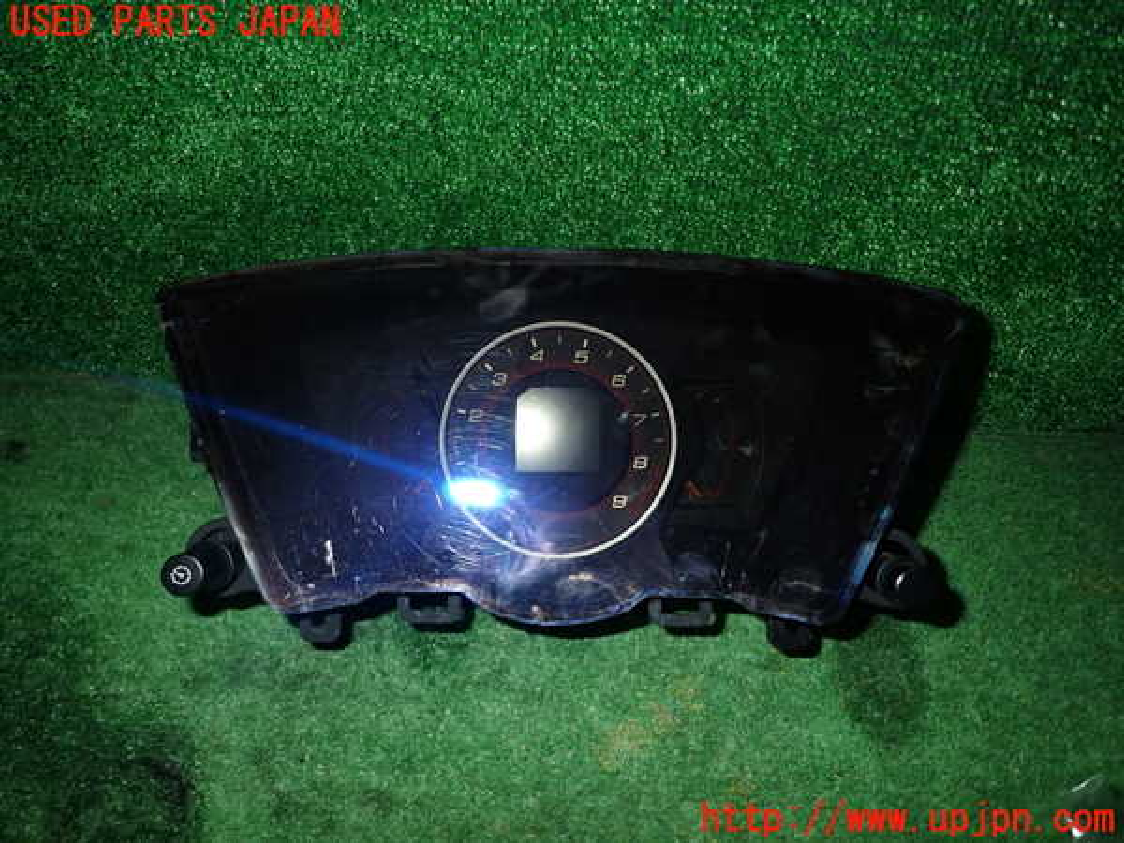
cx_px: 562
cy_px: 422
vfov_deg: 54.9
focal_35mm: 25
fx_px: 812
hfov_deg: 69.4
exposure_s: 1/30
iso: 200
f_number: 5.6
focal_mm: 4.5
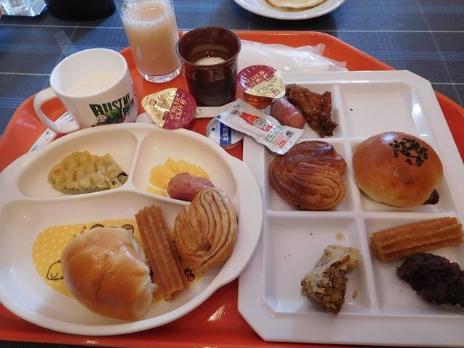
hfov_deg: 69.4
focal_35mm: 25
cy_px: 174
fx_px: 335
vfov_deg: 54.9
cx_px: 232
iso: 140
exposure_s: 1/30
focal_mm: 4.5
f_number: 3.4
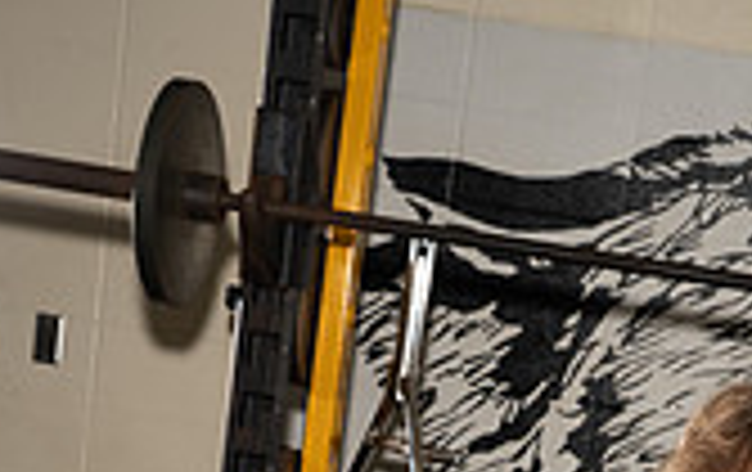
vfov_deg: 10.3
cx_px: 639
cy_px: 1007
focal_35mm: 115
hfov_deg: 17.9
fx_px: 2361
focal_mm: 42
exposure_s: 1/250
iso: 400
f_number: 8
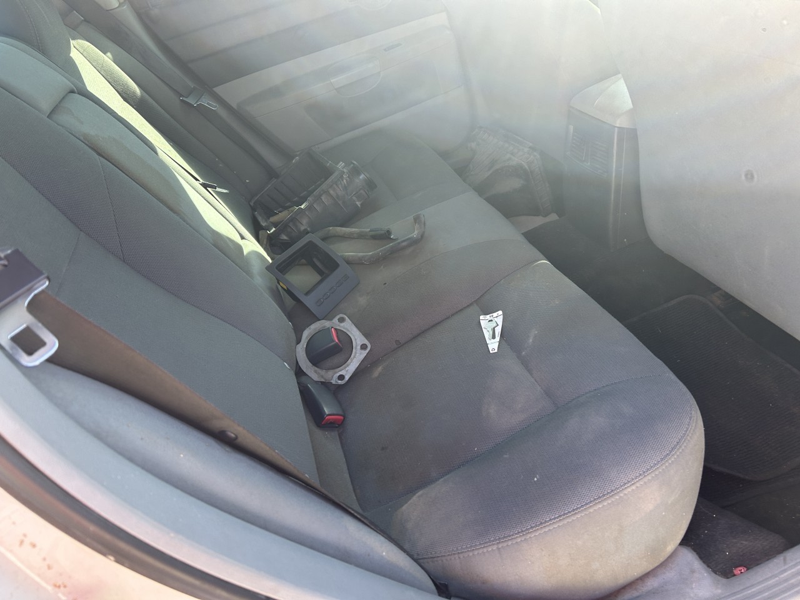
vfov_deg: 53.1
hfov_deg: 67.3
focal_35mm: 26
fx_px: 601
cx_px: 400
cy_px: 300
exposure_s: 1/161
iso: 64
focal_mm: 5.7
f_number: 1.5
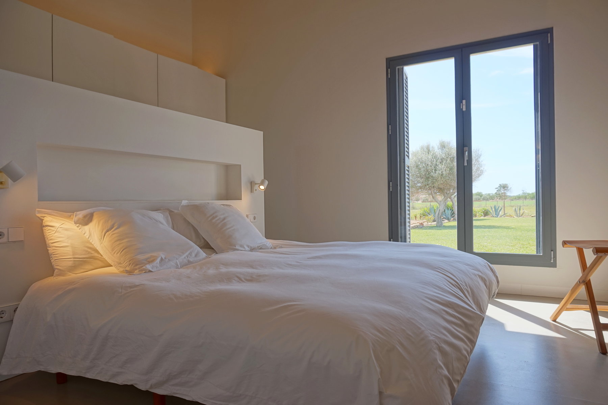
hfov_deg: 73.7
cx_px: 304
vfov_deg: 53.1
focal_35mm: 24
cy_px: 202
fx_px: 405
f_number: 5
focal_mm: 16
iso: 100
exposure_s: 1/100
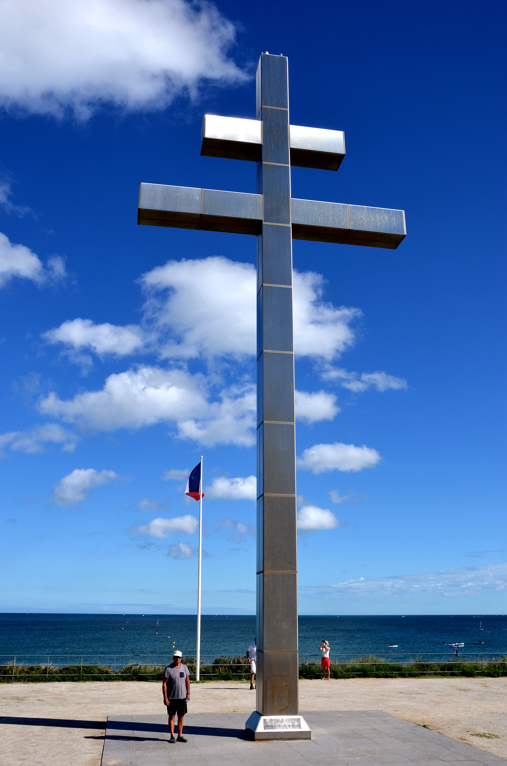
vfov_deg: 57.3
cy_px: 383
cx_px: 254
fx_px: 700
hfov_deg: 39.8
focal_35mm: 33
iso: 100
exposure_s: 1/320
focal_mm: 22
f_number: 9
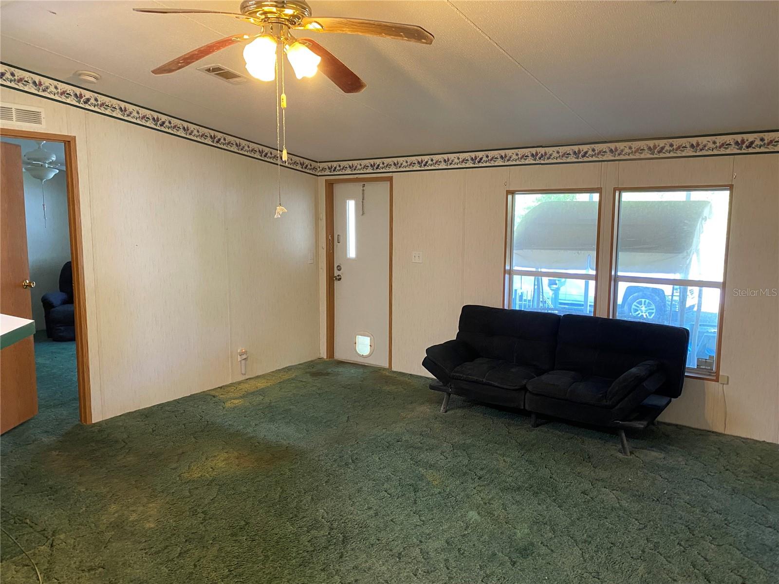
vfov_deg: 53.1
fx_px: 585
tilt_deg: -6.3
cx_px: 390
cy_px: 292
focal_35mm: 26
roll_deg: -1.1
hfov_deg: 67.3
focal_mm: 4.25
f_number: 1.8
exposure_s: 1/60
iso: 320
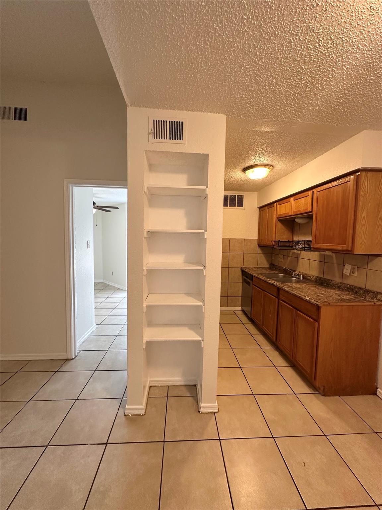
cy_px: 255
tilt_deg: -4.3
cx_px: 191
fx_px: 206
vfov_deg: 102.1
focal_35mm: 14
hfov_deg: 85.7
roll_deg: -2.1
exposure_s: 1/60
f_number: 2.2
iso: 160
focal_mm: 2.22
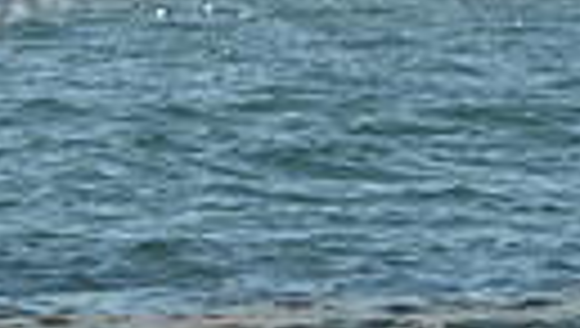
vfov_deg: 1.7
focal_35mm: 730
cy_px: -218
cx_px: -400
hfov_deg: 2.9
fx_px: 11243
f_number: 8
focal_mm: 155
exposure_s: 1/1000
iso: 320
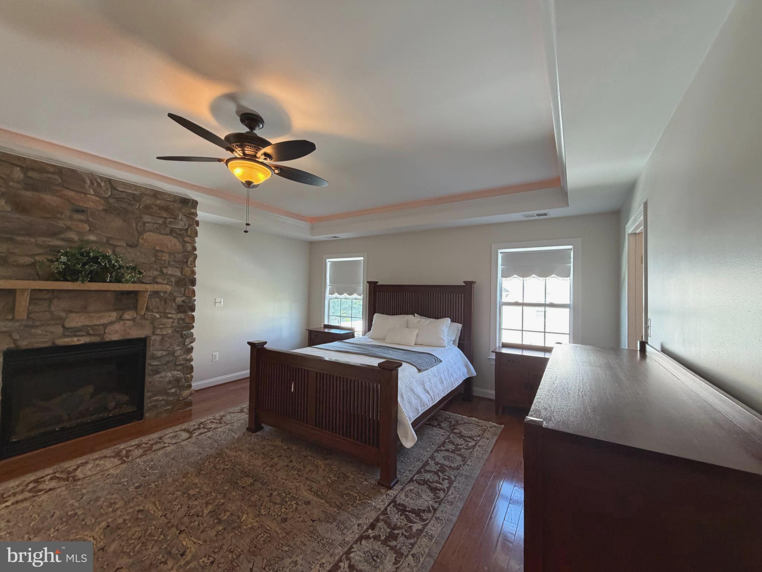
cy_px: 286
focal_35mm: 14
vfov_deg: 85.7
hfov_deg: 102.1
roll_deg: -0.6
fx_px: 308
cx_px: 381
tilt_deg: +1.4
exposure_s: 1/120
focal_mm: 2.22
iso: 250
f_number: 2.2
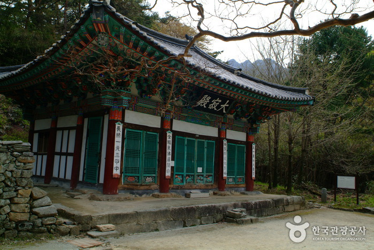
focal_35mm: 30
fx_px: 312
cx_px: 187
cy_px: 125
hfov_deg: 61.9
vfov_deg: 43.7
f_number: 13
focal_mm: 20
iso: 200
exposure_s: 1/90
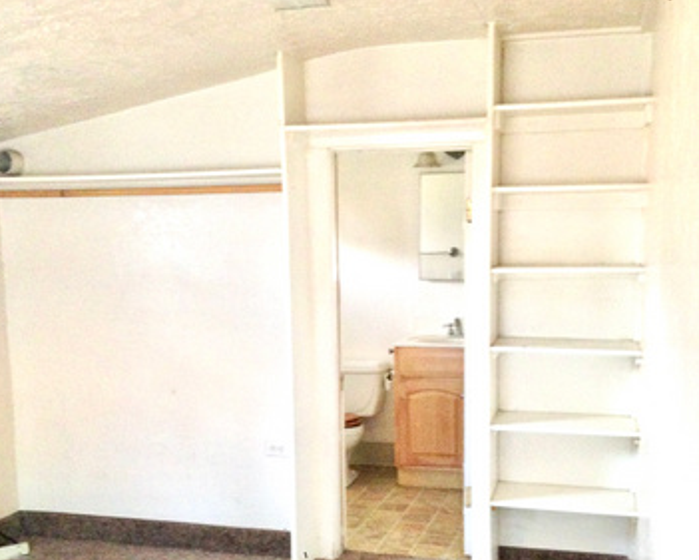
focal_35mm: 44
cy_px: 343
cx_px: 347
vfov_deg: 34.0
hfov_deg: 42.0
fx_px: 911
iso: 400
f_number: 2.4
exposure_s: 1/20
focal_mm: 4.12
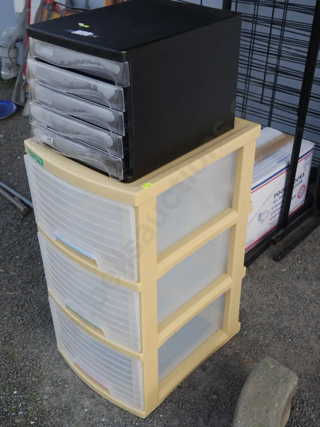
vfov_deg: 42.9
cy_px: 214
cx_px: 160
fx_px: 542
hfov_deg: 32.9
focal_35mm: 44
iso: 200
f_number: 4.7
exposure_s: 1/125
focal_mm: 22
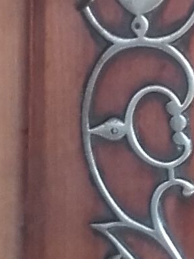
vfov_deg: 9.4
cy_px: -85
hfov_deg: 7.1
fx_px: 1547
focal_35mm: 207
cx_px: 303
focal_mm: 3.3
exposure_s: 1/16
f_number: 2.2
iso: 160
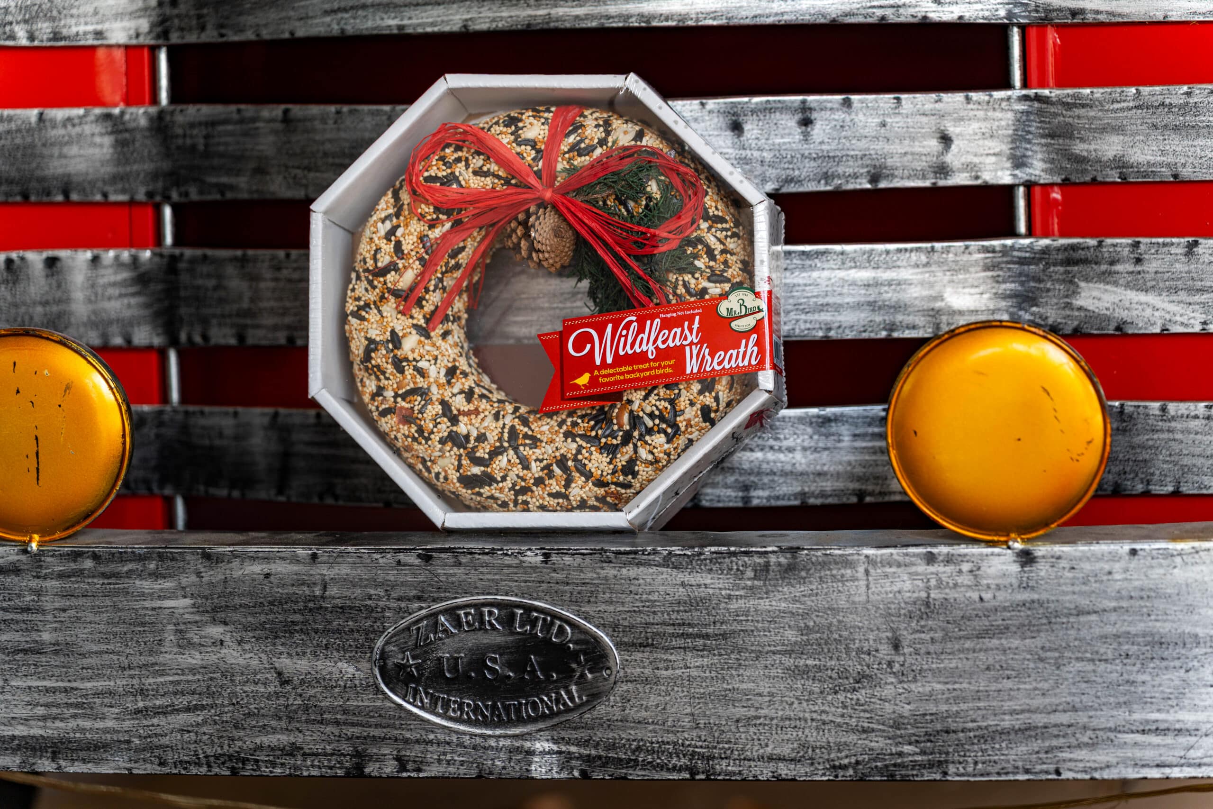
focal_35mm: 135
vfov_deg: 10.2
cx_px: 606
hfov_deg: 15.2
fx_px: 4549
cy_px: 404
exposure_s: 1/100
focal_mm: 135
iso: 200
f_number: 3.2
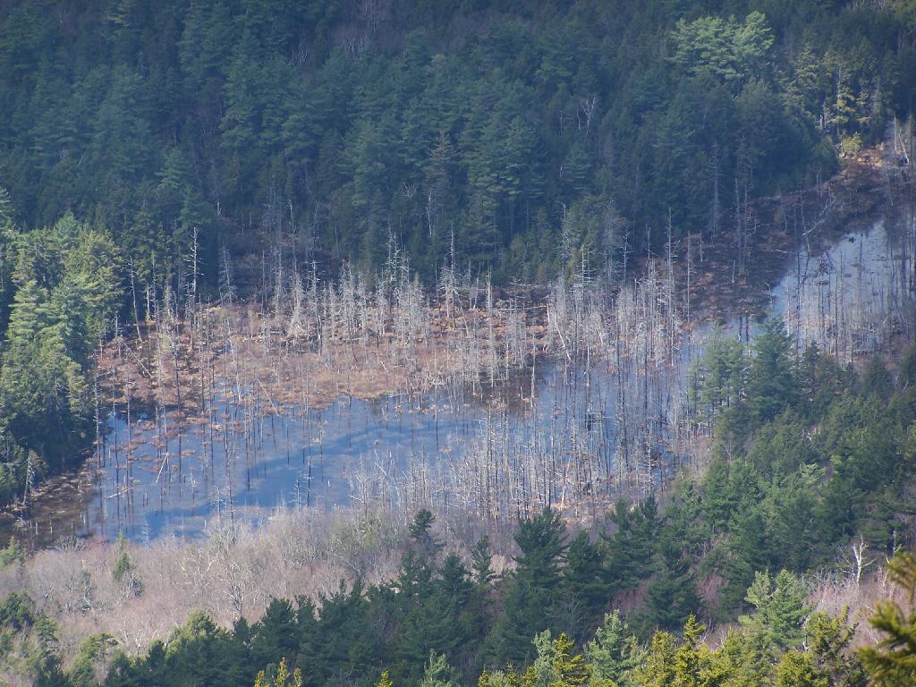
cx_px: 458
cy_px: 344
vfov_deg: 5.5
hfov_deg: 7.4
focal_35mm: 268
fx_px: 7092
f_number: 3.6
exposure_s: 1/500
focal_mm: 44.4
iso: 80
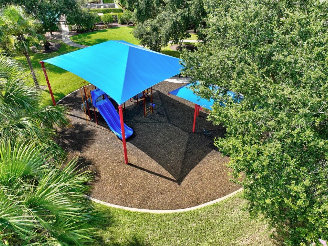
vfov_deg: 56.8
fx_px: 227
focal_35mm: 24
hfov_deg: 71.6
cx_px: 164
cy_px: 123
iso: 100
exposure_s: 1/800
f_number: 2.8
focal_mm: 12.3
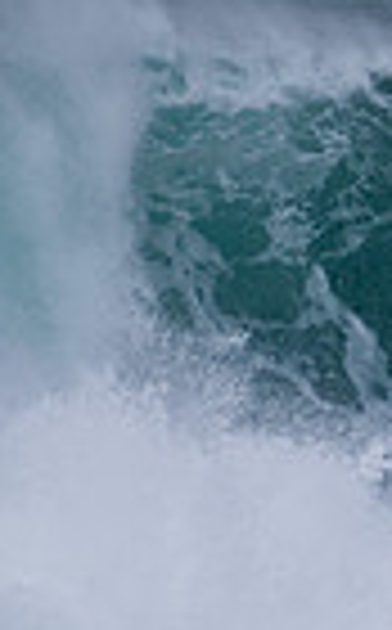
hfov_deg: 0.6
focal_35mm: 2280
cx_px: 1149
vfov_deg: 0.9
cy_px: 362
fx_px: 39134
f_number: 5.6
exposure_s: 1/1000
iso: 90
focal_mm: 500
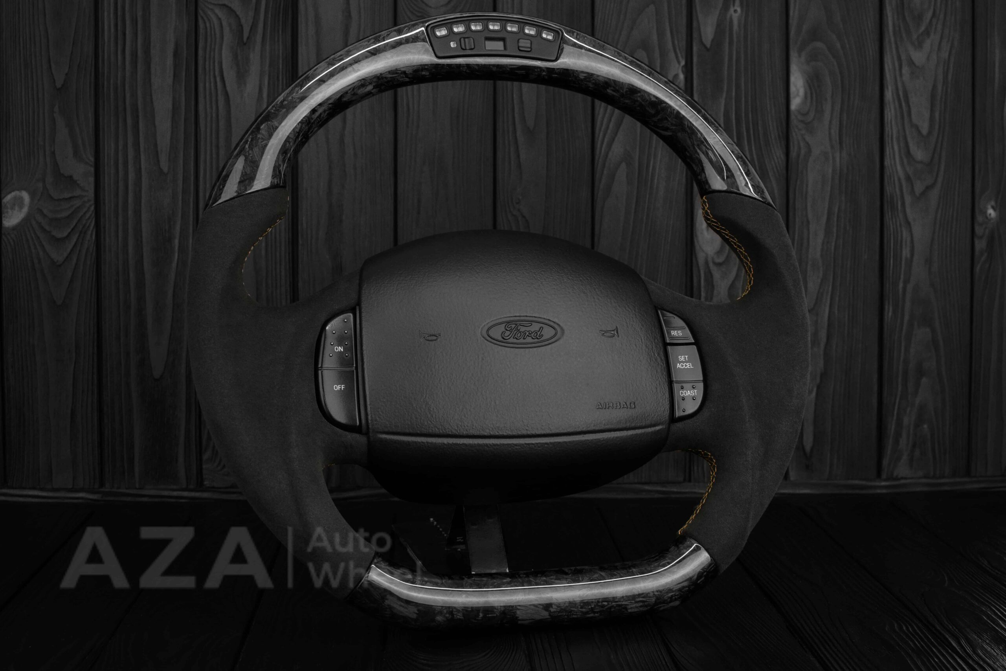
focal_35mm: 52
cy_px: 336
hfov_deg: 37.8
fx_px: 1467
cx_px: 503
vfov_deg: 25.8
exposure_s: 1/125
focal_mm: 35
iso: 500
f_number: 6.3
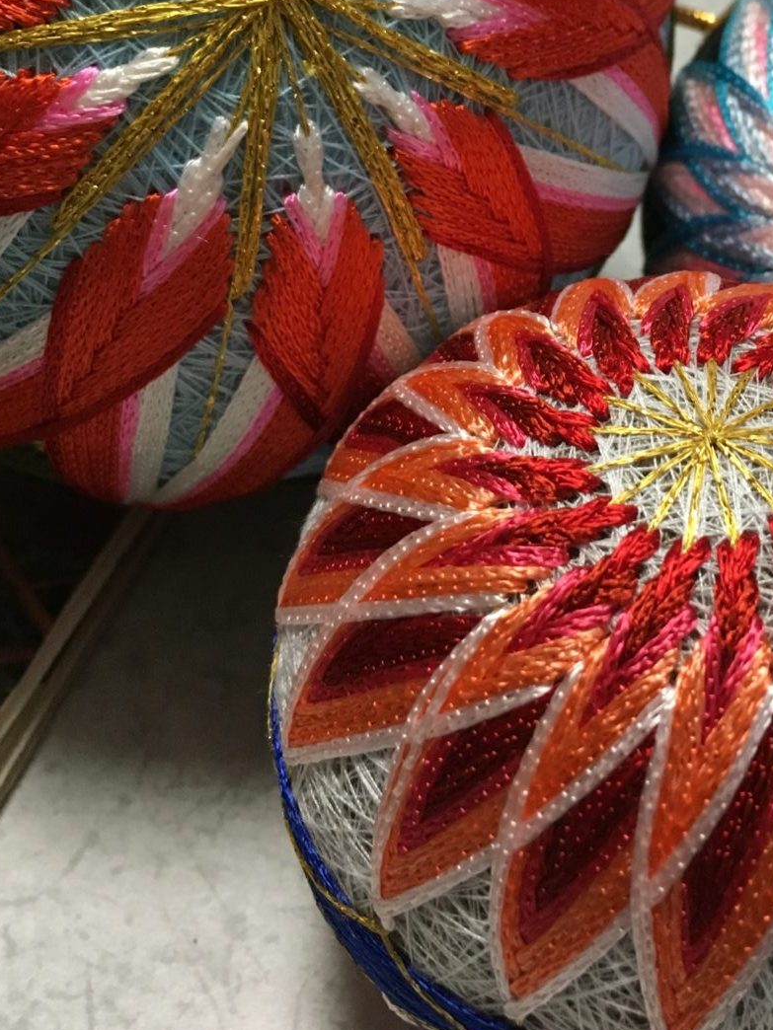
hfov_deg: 28.7
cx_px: 580
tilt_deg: -39.3
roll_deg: -5.1
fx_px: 1489
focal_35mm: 50
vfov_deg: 37.2
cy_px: 243
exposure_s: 1/30
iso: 125
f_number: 2.2
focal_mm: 4.15
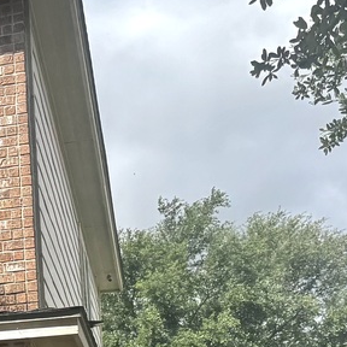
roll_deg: +0.1
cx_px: -302
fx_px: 1202
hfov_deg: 14.3
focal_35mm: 106
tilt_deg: +8.1
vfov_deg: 15.8
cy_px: 416
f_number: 1.78
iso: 80
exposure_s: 1/3597
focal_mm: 6.76
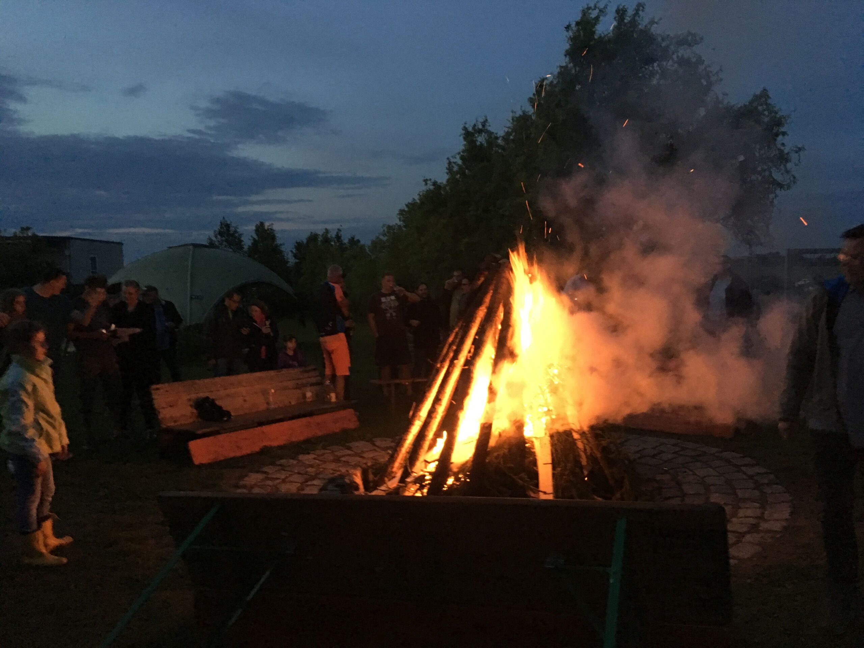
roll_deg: +0.9
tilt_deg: -3.9
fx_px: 724
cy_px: 324
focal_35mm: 29
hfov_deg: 61.7
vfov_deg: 48.2
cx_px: 432
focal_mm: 4.15
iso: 320
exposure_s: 1/17
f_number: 2.2
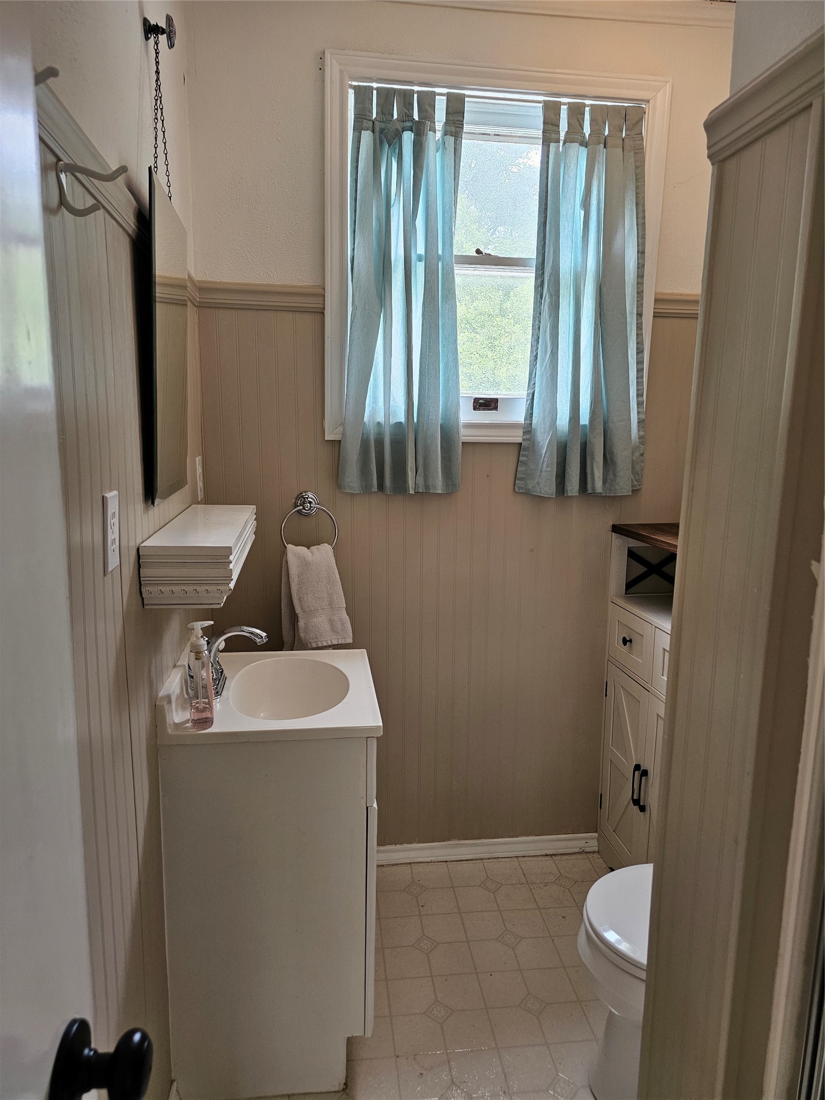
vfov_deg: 73.9
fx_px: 731
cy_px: 550
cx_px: 412
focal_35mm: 23
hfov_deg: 58.9
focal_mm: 6.3
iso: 125
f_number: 1.7
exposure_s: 1/180
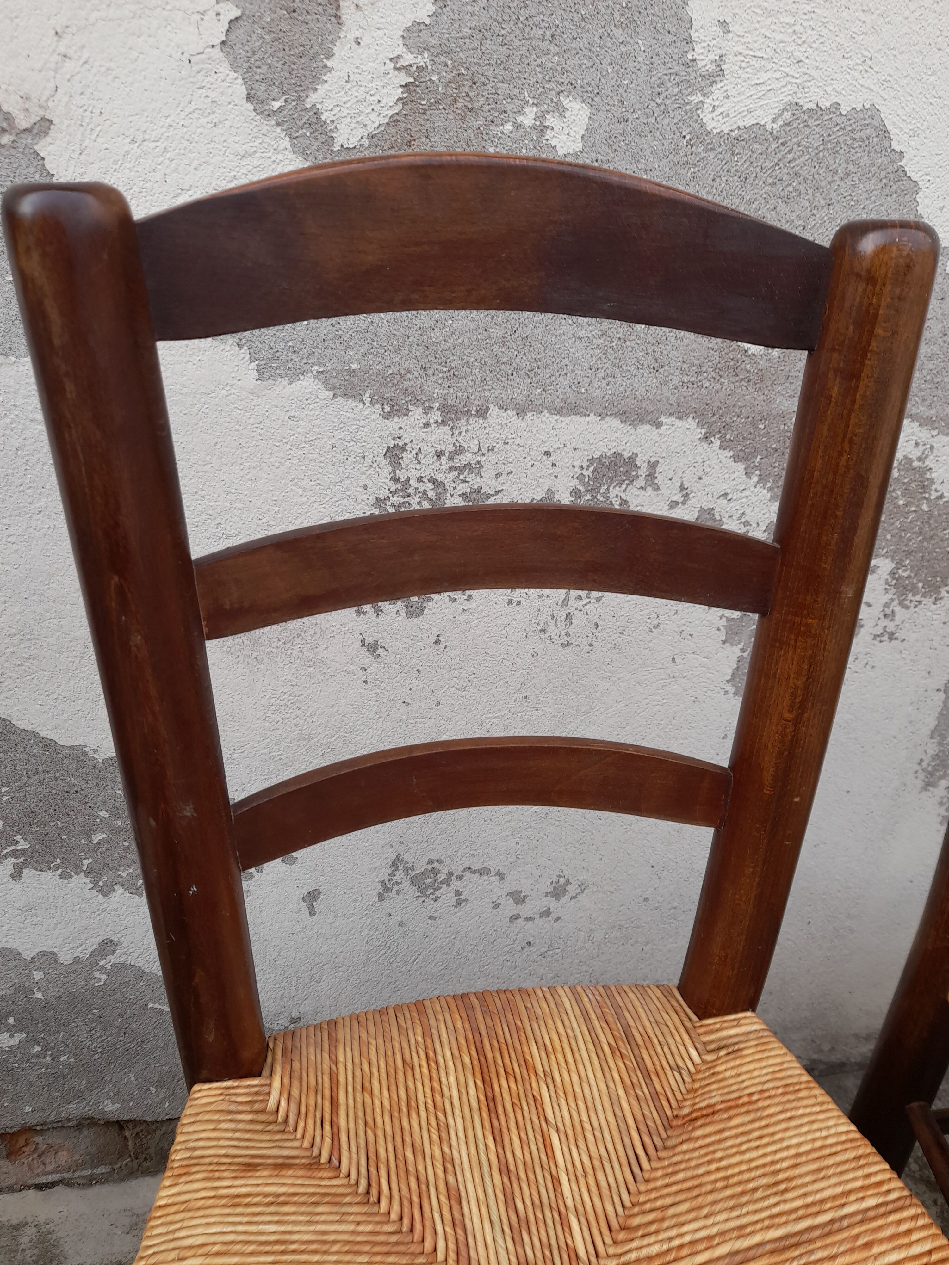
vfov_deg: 69.4
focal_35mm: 25
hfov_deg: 54.9
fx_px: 914
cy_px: 632
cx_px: 474
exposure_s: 1/149
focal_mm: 4.6
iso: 20
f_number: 2
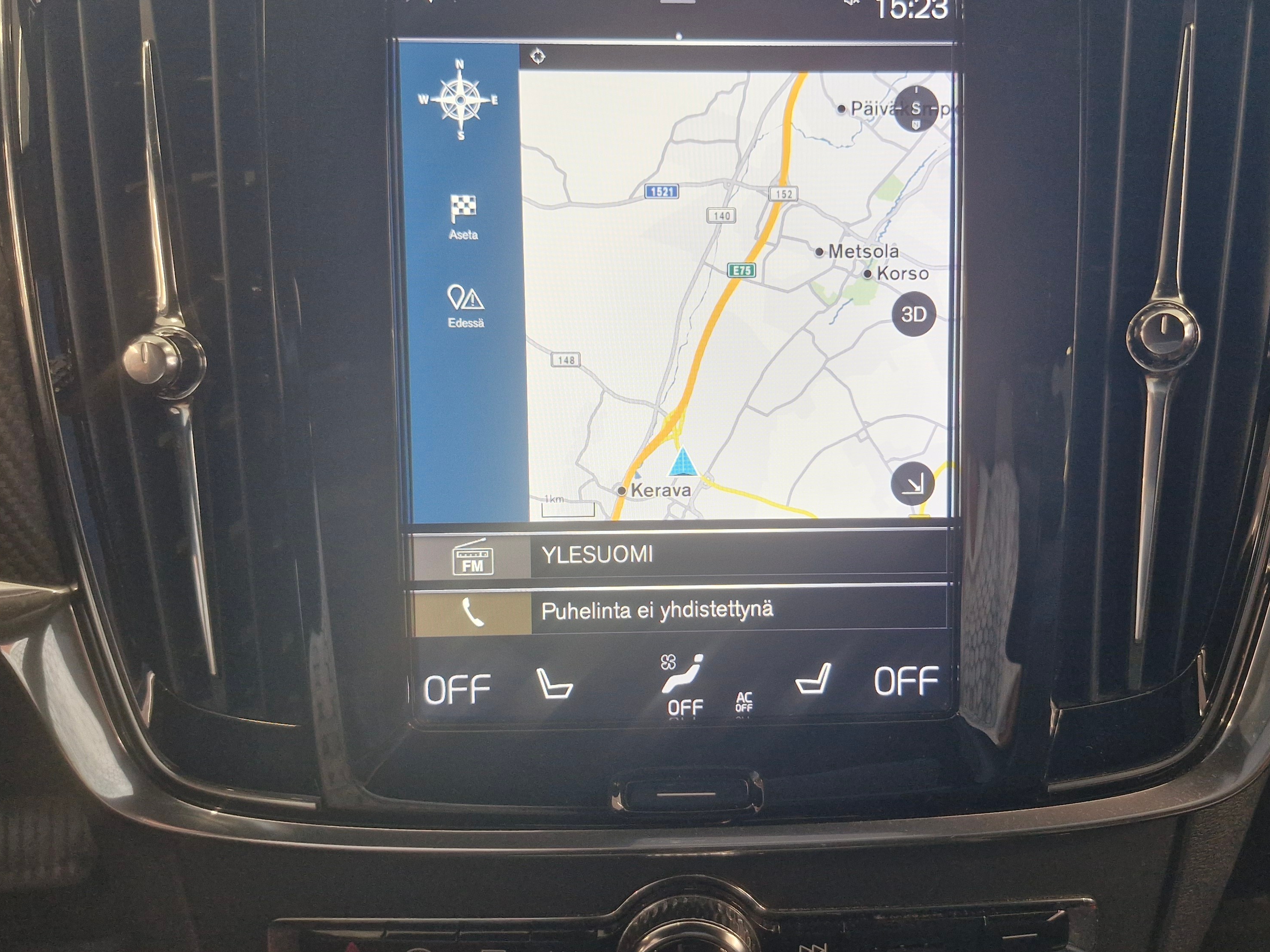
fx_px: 1137
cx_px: 734
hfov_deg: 58.1
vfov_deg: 45.4
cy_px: 484
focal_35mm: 31
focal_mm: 5.54
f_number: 1.8
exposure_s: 1/100
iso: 200
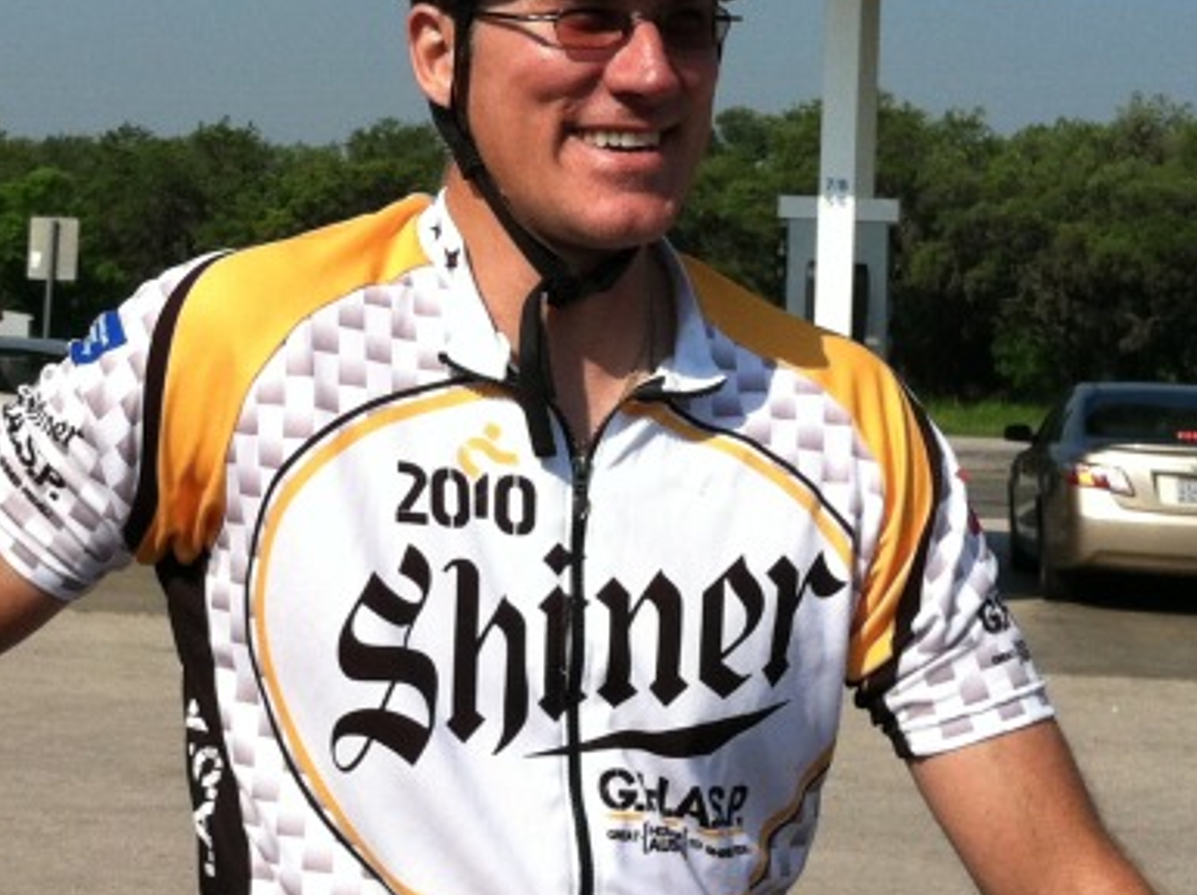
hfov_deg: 21.0
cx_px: 364
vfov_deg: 15.6
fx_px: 3213
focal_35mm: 93
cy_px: 59
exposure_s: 1/1368
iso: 80
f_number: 2.8
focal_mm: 3.85
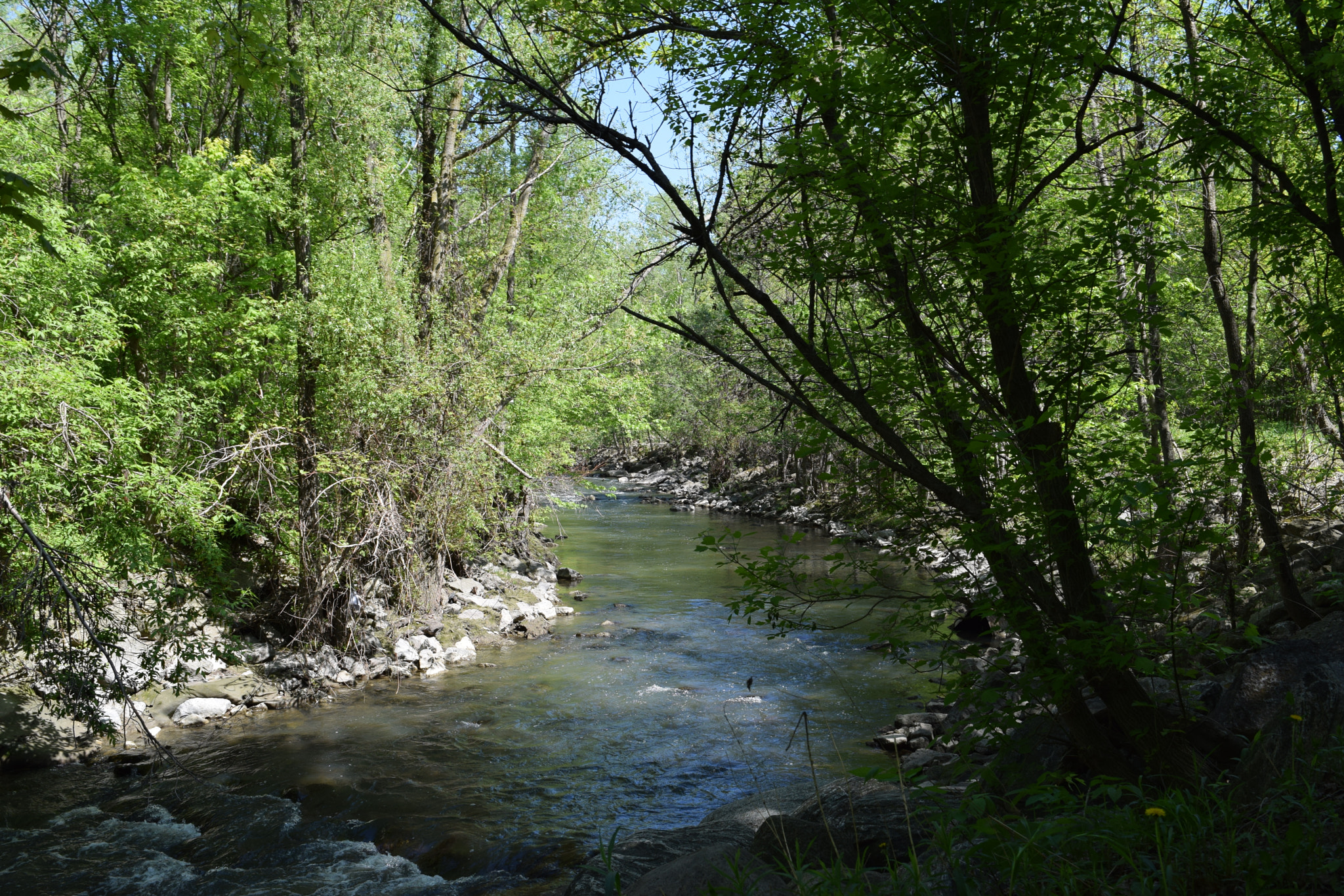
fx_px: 1288
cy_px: 448
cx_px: 672
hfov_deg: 55.1
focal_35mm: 34
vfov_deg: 38.4
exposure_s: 1/250
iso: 220
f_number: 8
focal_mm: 23
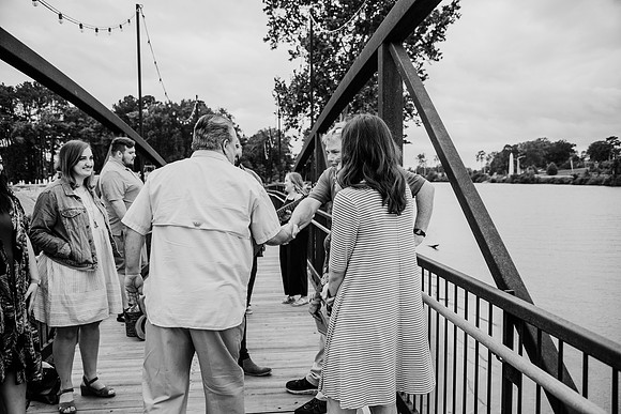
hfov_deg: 61.9
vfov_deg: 43.6
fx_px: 518
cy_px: 207
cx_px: 310
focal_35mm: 30
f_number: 4
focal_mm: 30
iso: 320
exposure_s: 1/800
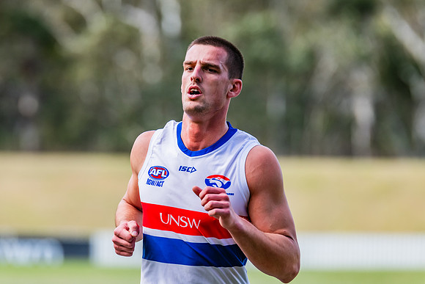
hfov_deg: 4.4
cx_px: 204
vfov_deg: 2.9
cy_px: 124
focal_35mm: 474
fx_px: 5593
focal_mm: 420
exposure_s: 1/1600
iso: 800
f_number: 5.6
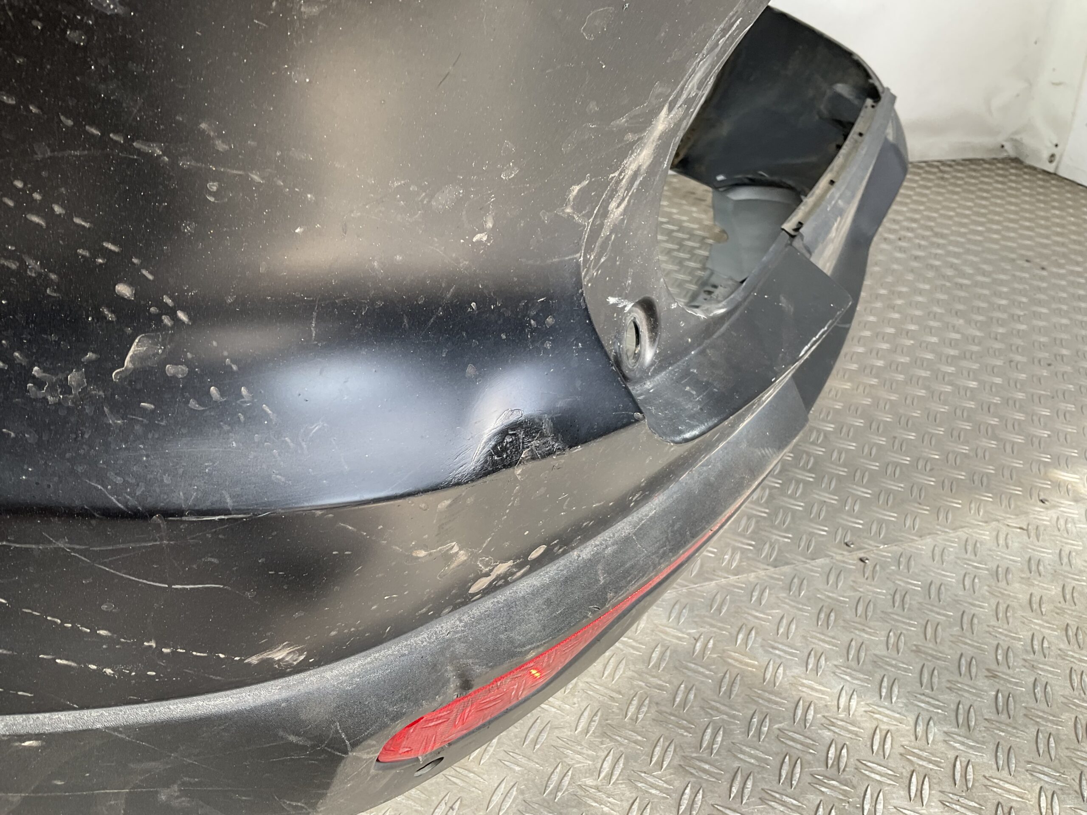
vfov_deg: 48.2
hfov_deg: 61.7
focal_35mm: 29
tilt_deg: -30.5
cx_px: 544
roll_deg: -5.4
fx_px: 911
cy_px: 408
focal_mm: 3
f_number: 1.8
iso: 16
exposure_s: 1/120
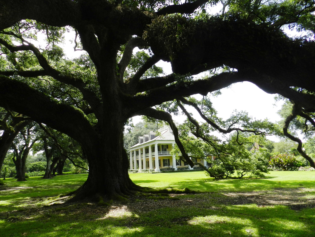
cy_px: 118
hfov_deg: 73.9
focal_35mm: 23
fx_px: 209
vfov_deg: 58.9
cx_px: 158
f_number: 3.4
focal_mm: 4
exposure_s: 1/500
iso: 160
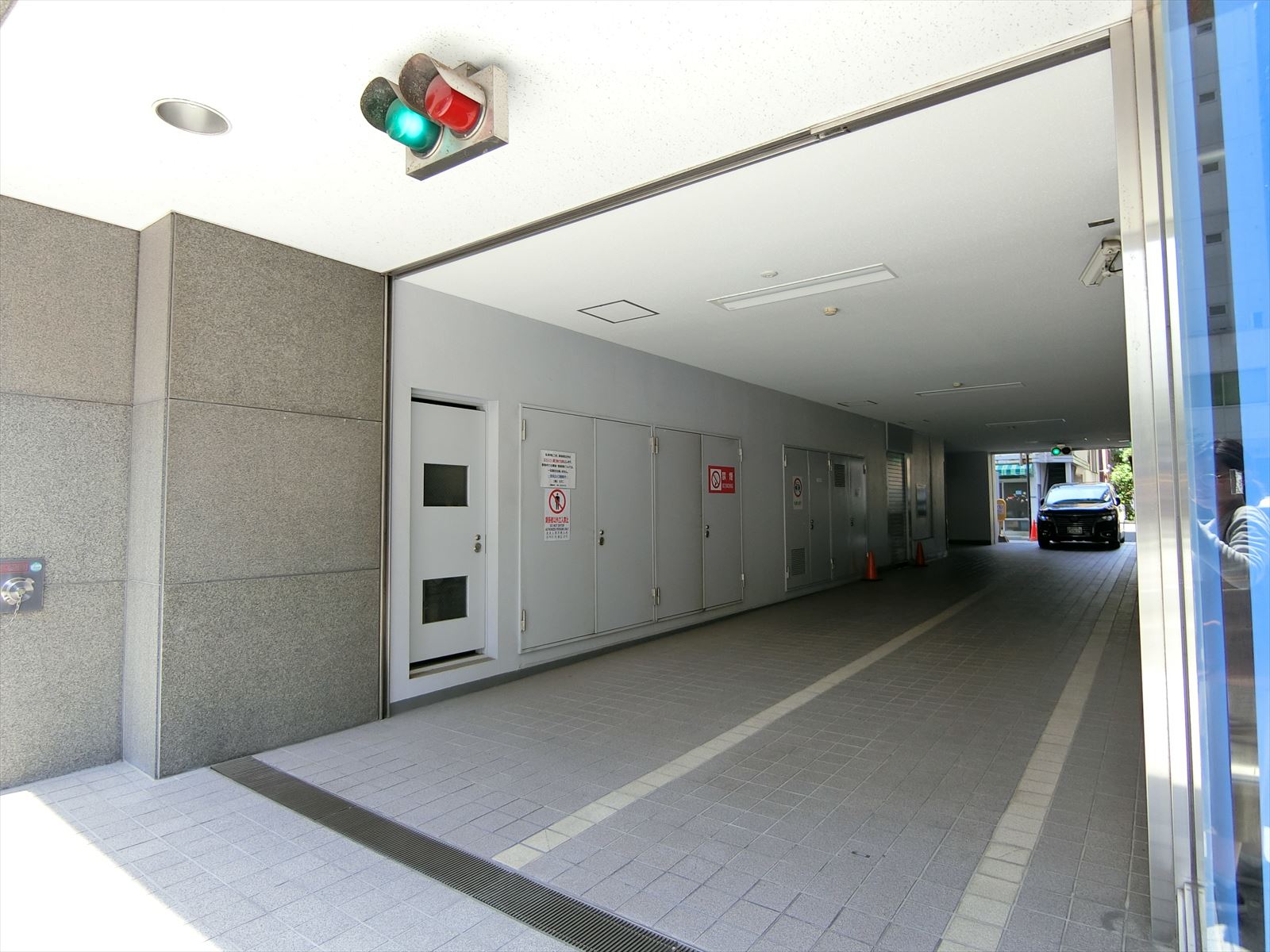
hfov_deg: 84.7
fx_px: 697
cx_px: 635
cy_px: 476
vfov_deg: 68.7
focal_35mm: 19
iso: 80
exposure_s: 1/125
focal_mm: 4.06
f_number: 2.7
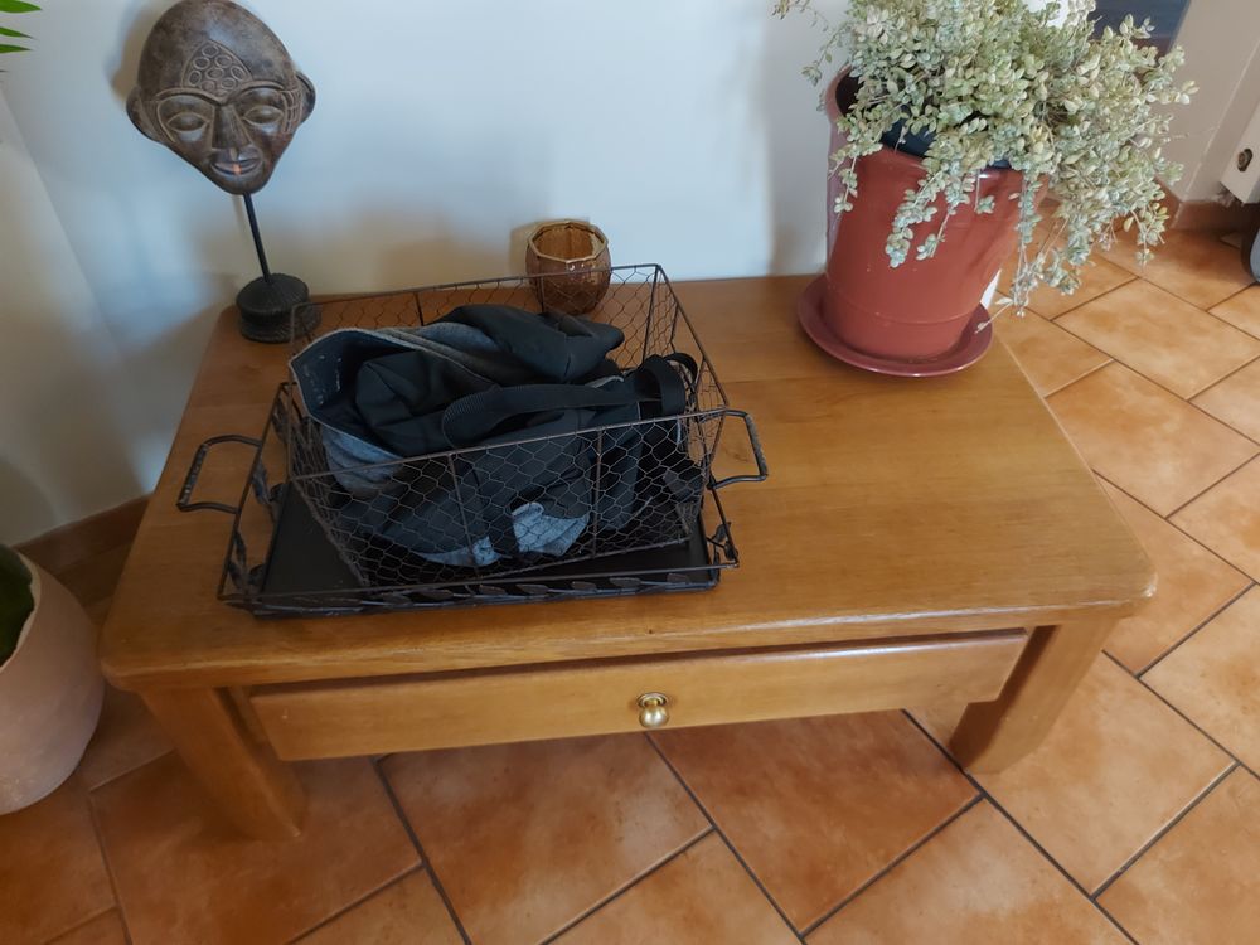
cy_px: 472
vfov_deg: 56.8
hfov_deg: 71.6
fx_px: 874
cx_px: 630
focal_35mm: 24
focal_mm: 5.23
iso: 500
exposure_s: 1/20
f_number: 1.8
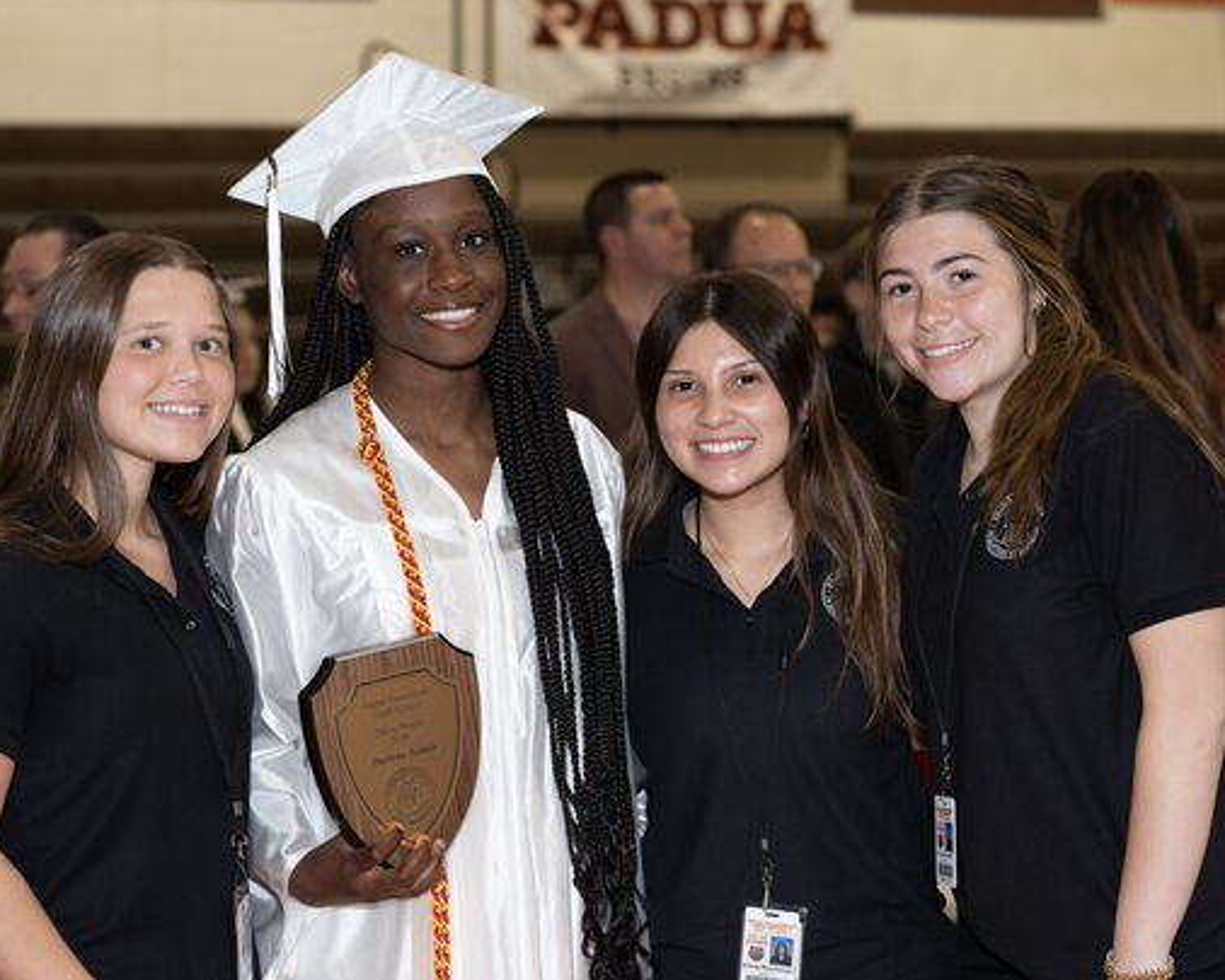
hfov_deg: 19.7
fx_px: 3517
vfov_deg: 15.9
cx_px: 539
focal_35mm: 97
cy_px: 486
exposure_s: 1/80
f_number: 4.5
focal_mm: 85
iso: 800
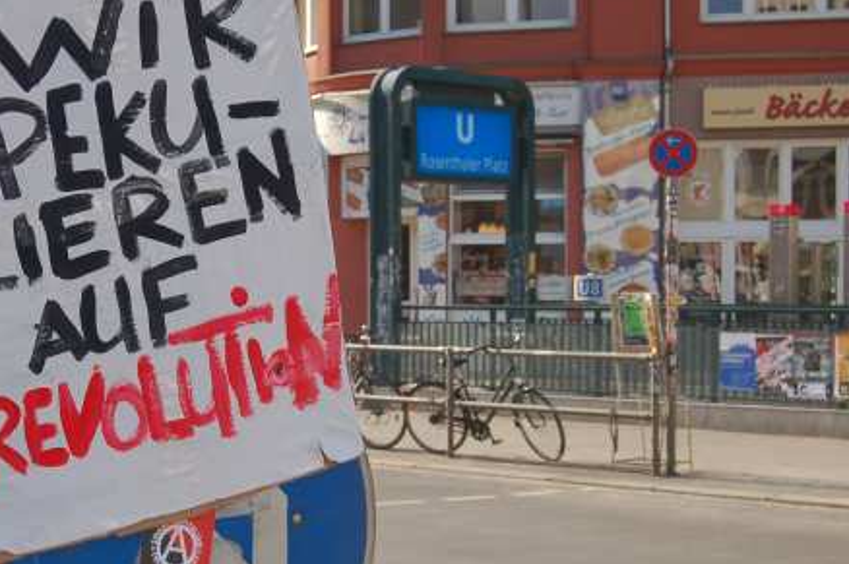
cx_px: 229
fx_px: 1837
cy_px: 321
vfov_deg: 17.4
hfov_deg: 25.7
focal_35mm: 78
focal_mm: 34
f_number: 7.1
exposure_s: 1/200
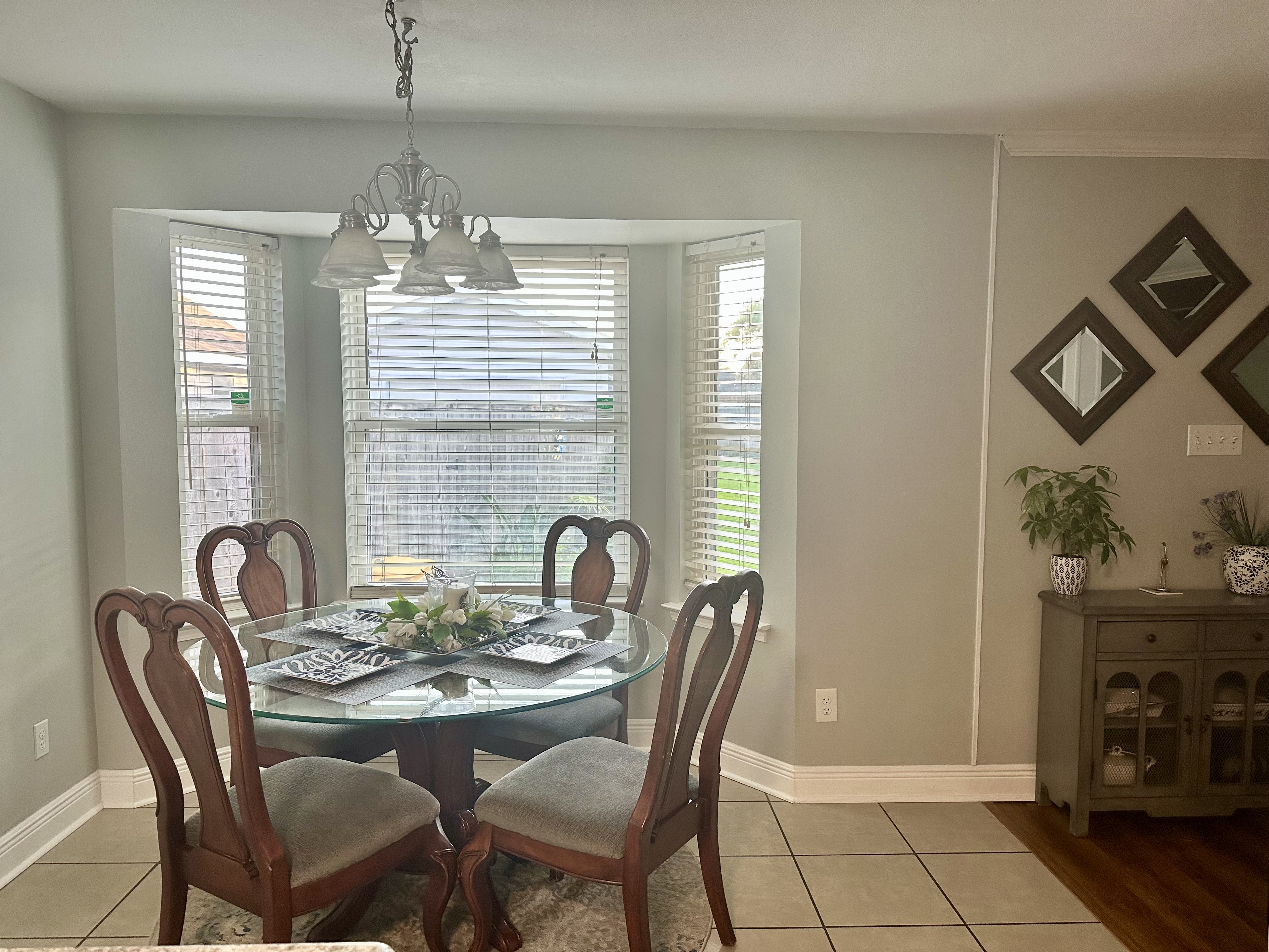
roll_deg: -0.6
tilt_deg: -4.7
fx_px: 880
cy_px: 476
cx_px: 634
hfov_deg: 71.6
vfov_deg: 56.8
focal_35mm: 24
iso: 200
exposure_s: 1/120
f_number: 1.78
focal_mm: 6.86
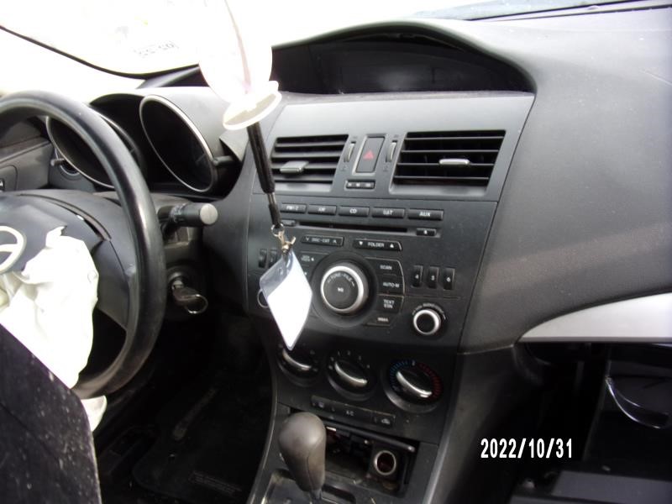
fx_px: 466
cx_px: 336
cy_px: 252
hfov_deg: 71.6
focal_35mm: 24
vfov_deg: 56.8
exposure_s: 1/60
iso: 80
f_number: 3.3
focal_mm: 4.3
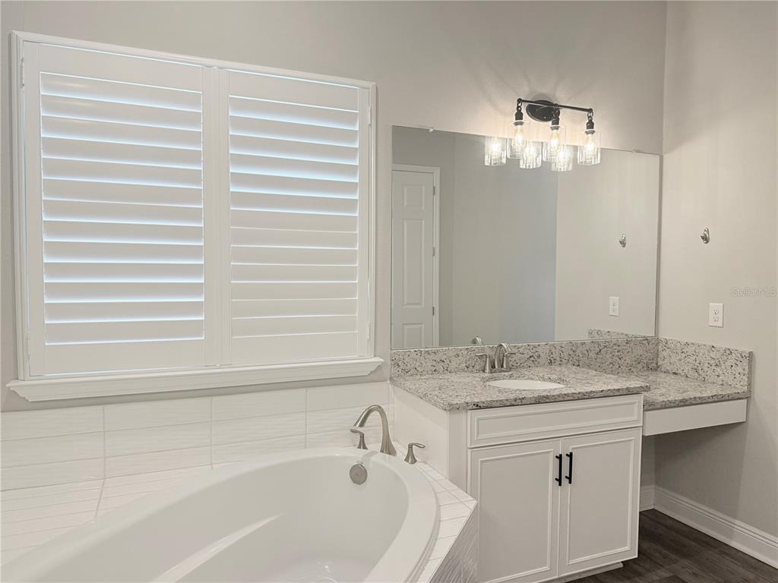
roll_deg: -0.6
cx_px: 389
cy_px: 292
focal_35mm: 24
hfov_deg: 71.6
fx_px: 539
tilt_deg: -2.7
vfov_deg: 56.8
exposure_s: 1/172
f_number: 1.78
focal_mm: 6.76
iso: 200
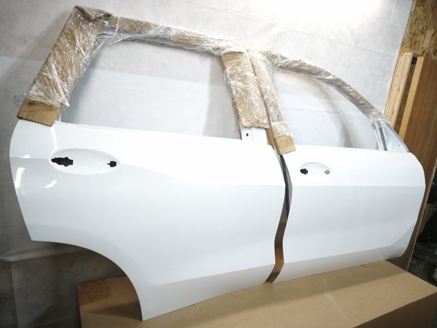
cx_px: 218
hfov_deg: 73.9
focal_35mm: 23
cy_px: 164
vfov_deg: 58.9
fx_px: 290
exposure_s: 1/99.9
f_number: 1.62
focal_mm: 6.45
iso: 200
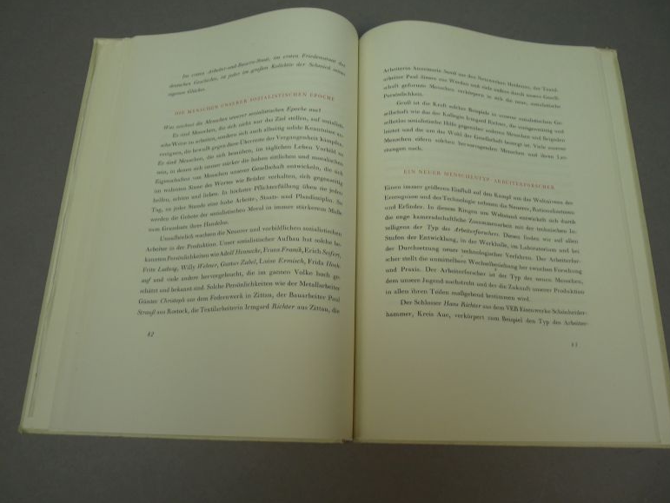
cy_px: 244
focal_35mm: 28
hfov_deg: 63.4
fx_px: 542
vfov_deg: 49.8
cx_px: 347
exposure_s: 1/100
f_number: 2.8
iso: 100
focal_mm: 4.8
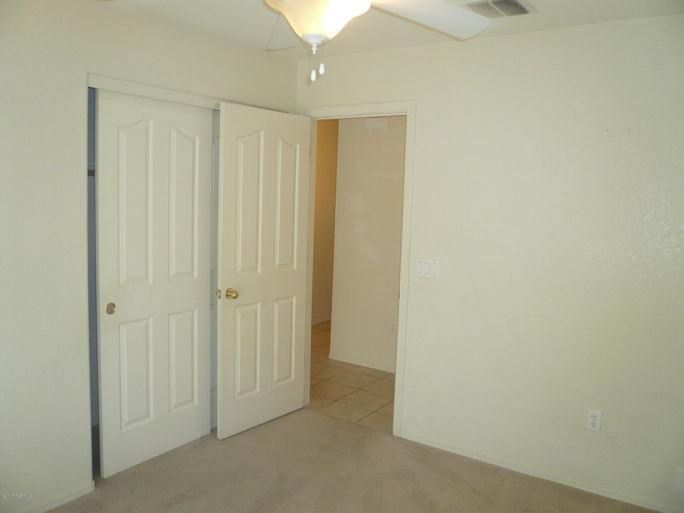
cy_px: 256
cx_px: 342
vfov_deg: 49.7
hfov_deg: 63.4
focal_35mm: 28
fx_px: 553
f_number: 2.8
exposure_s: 1/30
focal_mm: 4.6
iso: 125
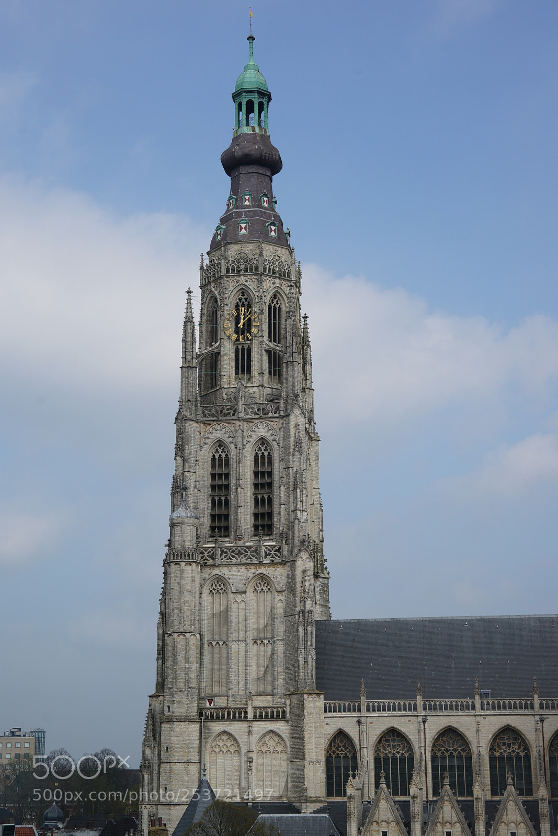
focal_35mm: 60
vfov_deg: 33.4
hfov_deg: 22.6
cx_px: 279
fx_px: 1395
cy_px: 418
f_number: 8
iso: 200
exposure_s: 1/640
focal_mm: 60
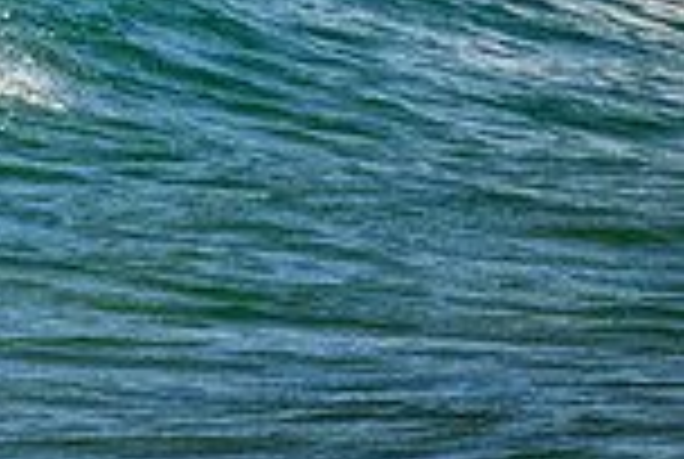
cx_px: -616
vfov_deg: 0.5
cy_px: -205
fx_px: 58044
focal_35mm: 3049
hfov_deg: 0.7
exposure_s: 1/2000
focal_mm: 800
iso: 2000
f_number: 11
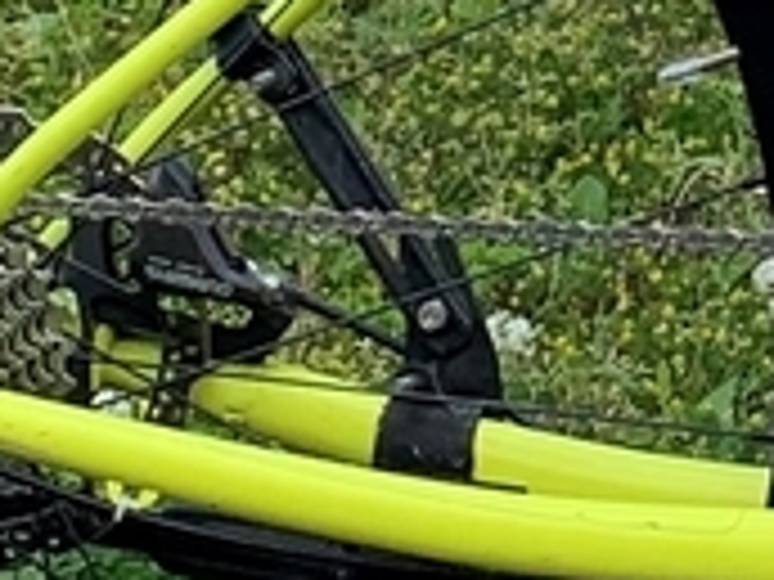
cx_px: 1584
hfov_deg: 10.1
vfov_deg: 8.0
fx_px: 4047
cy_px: -310
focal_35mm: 181
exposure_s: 1/1585
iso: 25
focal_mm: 4.25
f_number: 1.8
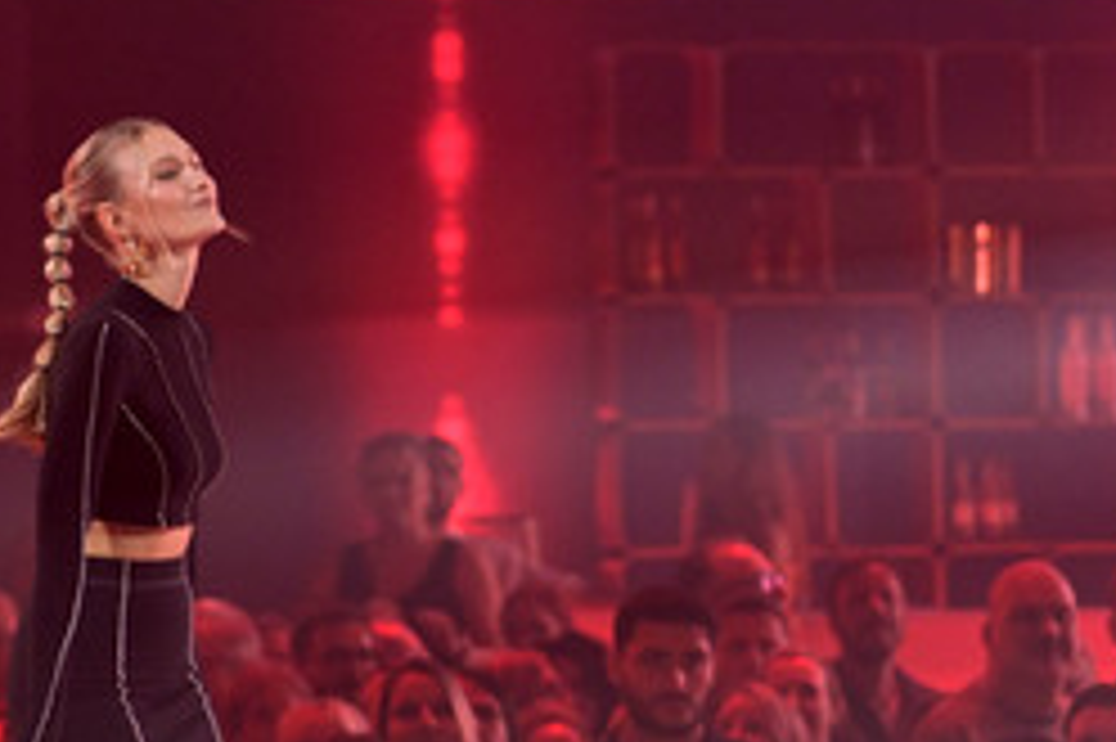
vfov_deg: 3.8
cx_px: 866
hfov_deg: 5.7
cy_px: 319
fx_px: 11245
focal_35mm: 363
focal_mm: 200
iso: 8000
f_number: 5.6
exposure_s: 1/400
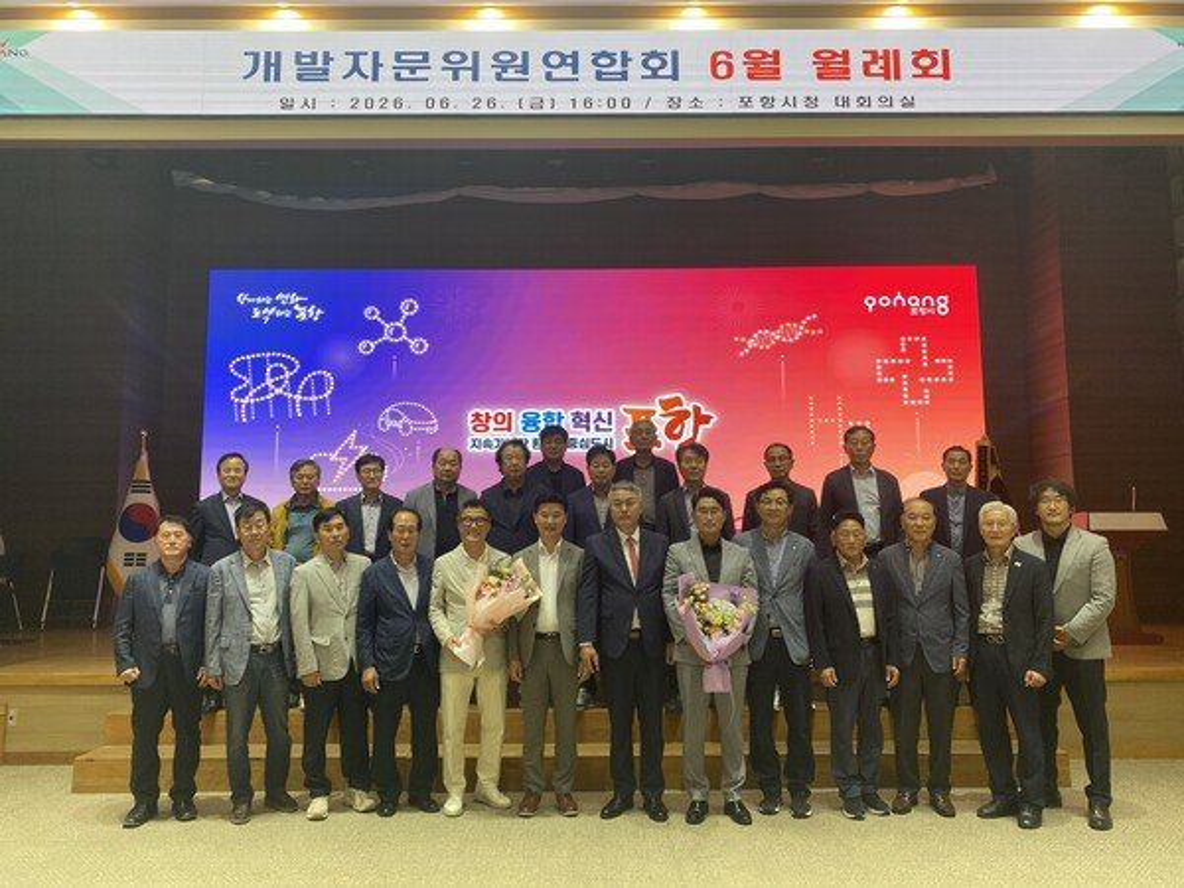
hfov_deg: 67.3
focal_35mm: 26
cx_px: 592
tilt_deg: +6.2
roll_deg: +0.1
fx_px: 889
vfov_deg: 53.1
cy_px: 444
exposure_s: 1/120
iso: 80
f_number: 1.8
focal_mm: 4.25
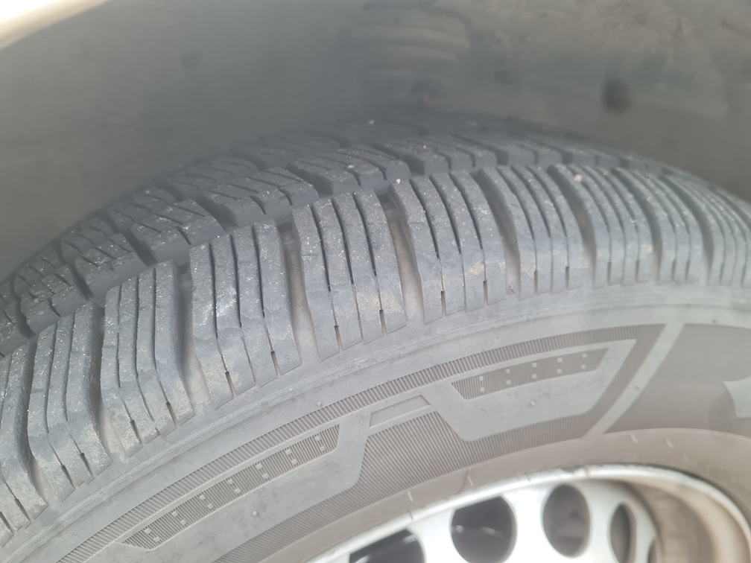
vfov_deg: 53.1
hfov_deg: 67.3
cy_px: 282
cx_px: 376
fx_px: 564
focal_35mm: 26
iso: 50
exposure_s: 1/100
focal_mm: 5.4
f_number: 1.8
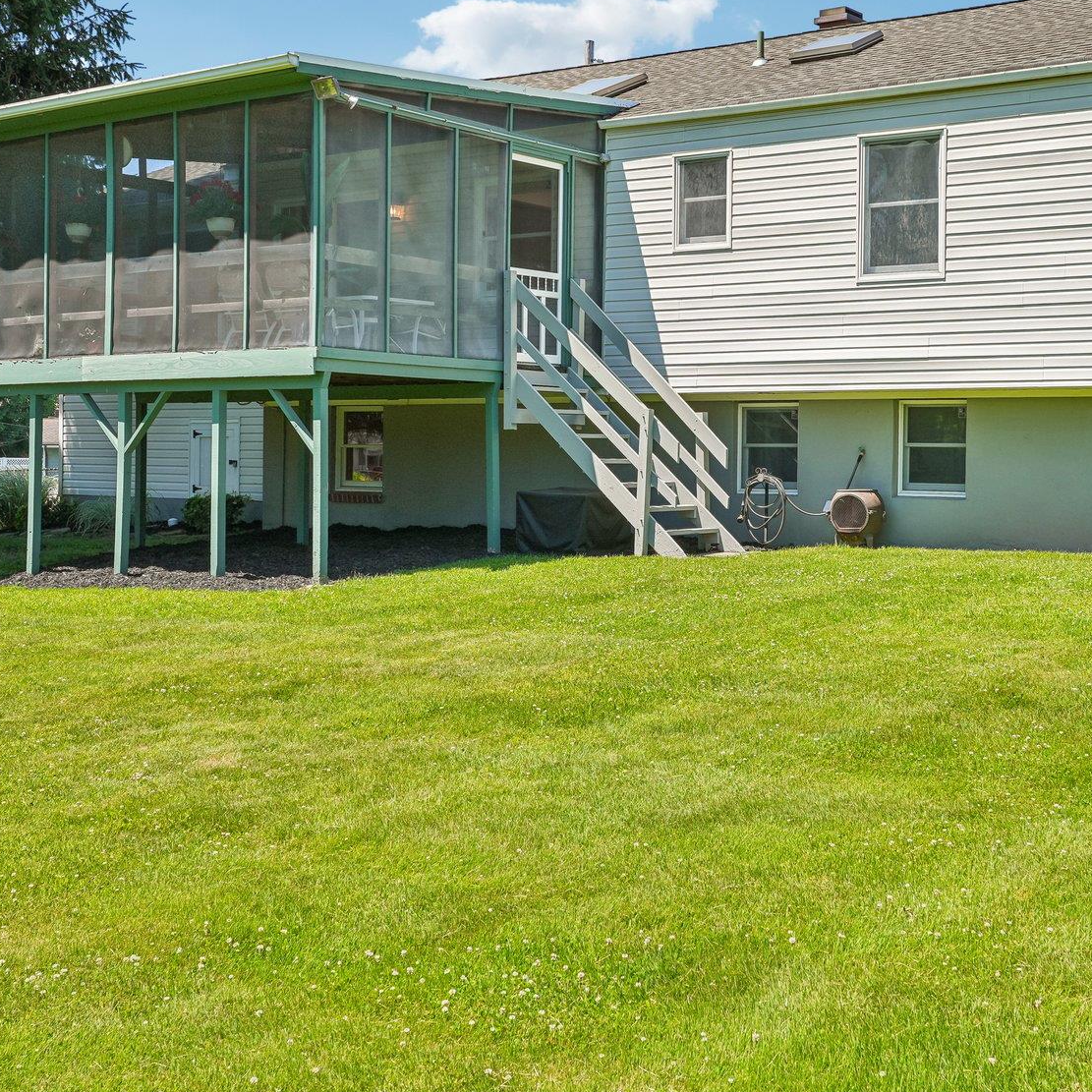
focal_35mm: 47
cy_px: 435
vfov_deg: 35.9
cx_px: 661
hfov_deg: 35.9
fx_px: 1677
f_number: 8
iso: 100
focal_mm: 30
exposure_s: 1/200
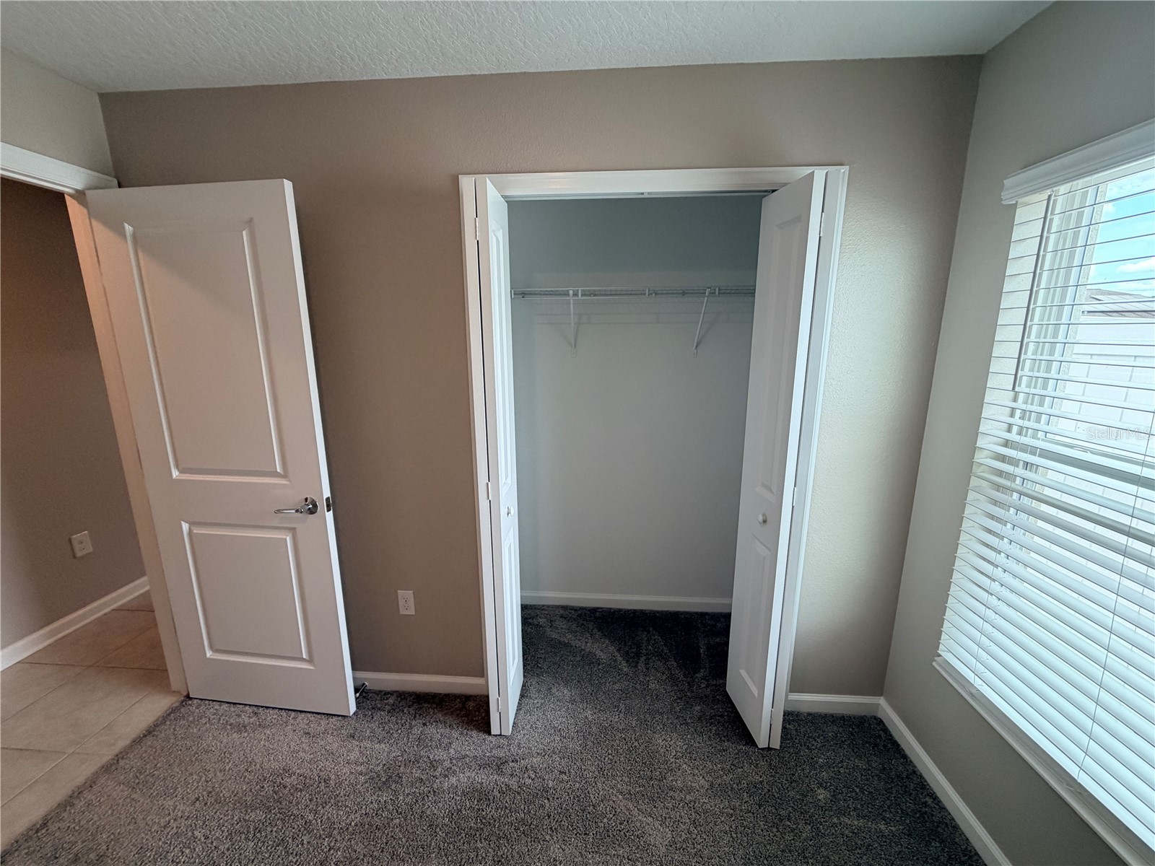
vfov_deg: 85.7
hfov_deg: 102.1
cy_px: 433
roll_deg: +0.3
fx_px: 467
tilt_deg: -11.2
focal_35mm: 14
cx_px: 578
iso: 125
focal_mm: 2.22
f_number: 2.2
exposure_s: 1/120
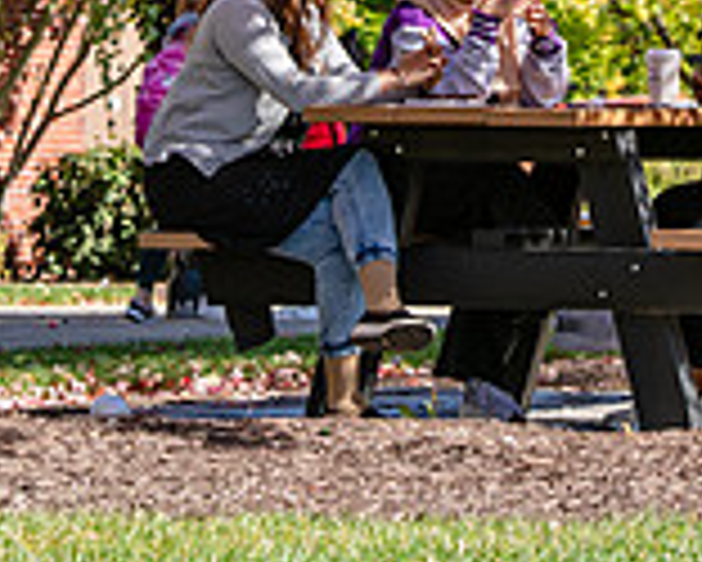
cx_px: 540
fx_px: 6673
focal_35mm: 321
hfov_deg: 6.0
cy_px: -263
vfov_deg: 4.8
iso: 160
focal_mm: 92
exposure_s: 1/320
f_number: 6.3
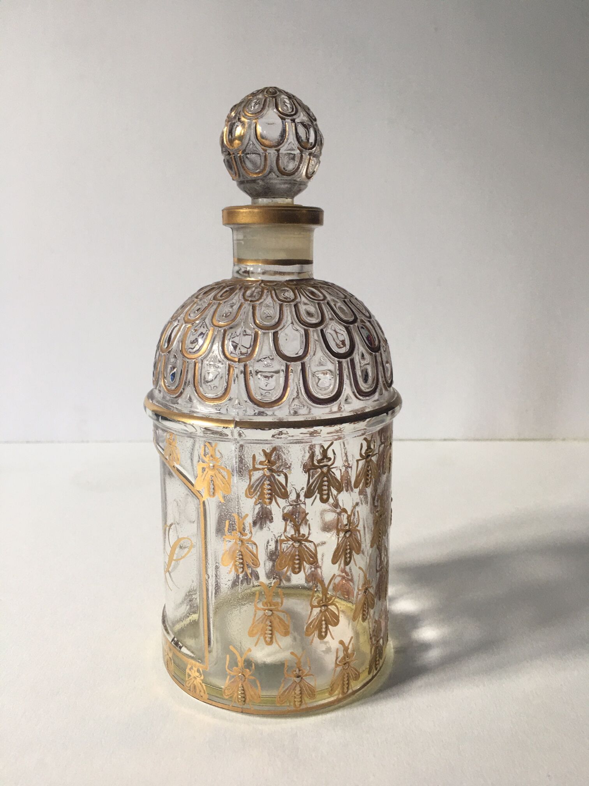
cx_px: 294
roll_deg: -0.4
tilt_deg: -9.5
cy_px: 393
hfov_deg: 48.2
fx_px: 658
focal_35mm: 29
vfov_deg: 61.7
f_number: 2.2
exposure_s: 1/17
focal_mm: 4.15
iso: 32
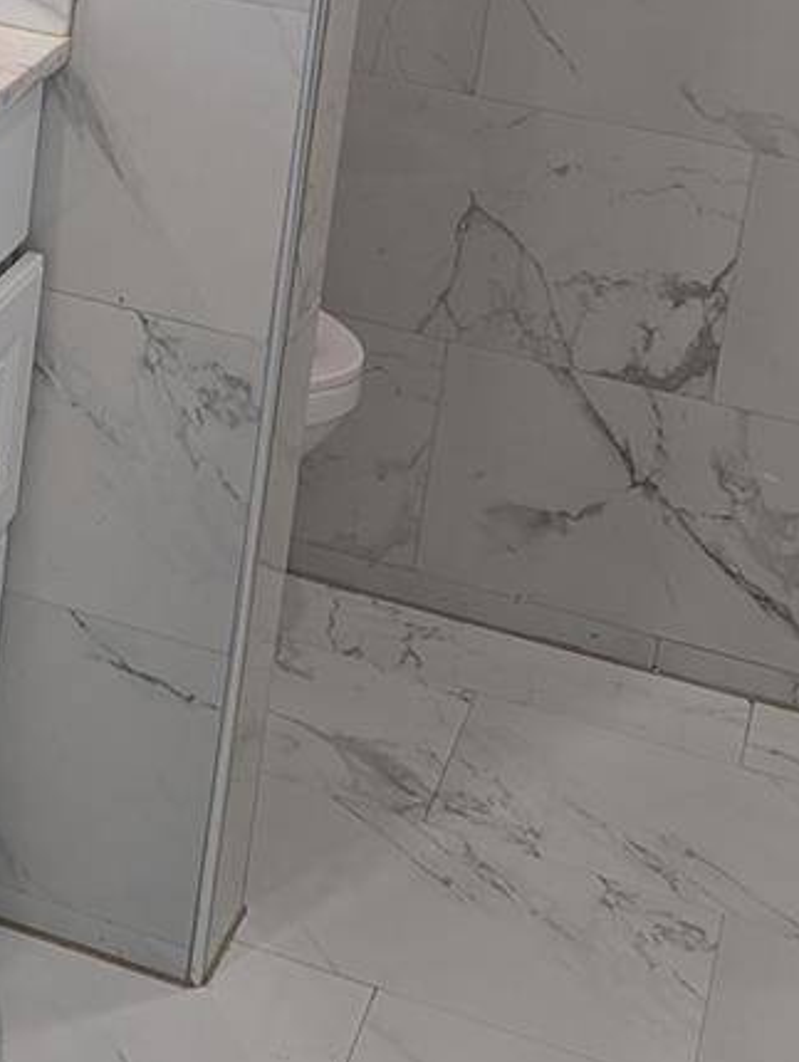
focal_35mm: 86
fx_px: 2640
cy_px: -50
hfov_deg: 16.5
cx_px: -140
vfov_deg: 21.7
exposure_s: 1/30
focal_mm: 6.81
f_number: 1.85
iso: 53
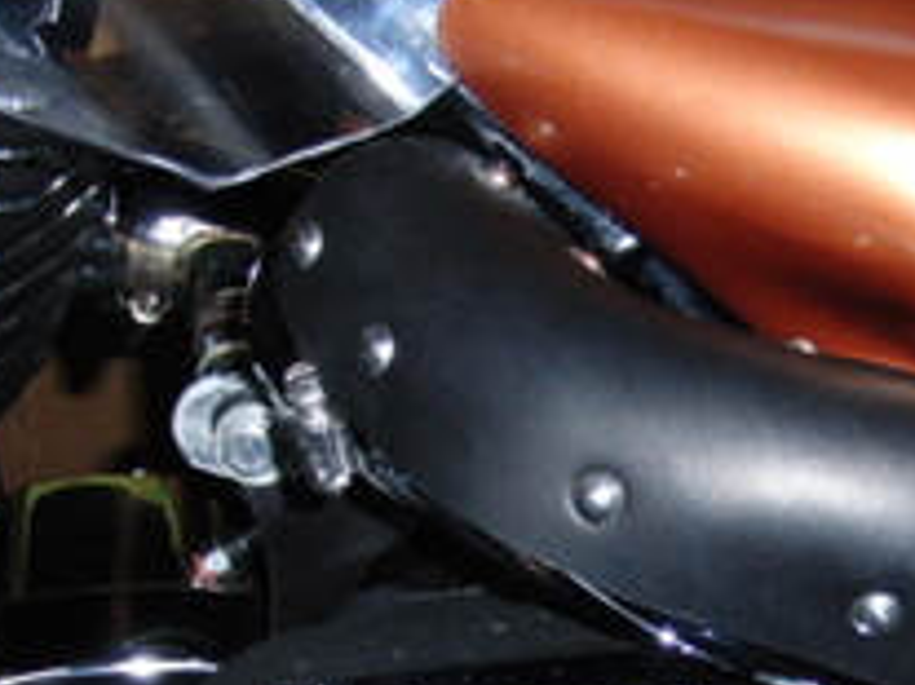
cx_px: 782
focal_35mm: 86
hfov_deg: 22.3
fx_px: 2272
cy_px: 623
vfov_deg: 16.9
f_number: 3.6
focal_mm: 6.42
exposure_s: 1/25
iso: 200
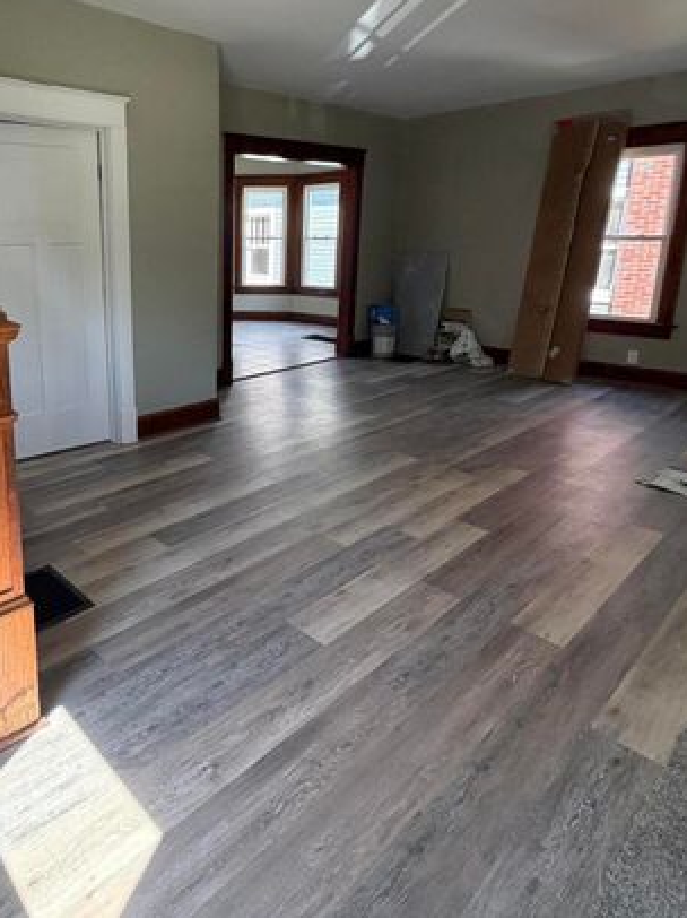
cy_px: 374
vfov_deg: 73.3
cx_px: 197
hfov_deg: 56.7
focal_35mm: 23
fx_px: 609
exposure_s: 1/121
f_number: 2.2
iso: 250
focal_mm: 2.22
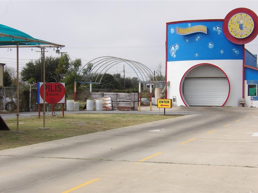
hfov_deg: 26.0
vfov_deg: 19.6
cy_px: 100
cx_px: 130
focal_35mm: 75
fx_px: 559
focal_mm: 13
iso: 100
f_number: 7.1
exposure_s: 1/253
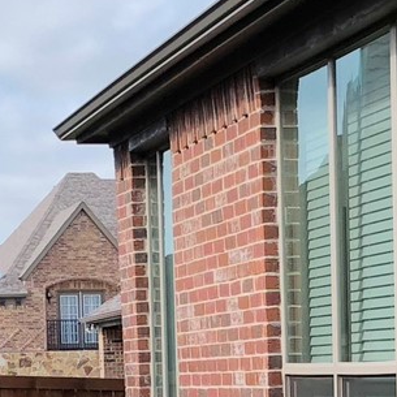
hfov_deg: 10.5
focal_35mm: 166
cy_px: 588
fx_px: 2154
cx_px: 177
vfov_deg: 10.2
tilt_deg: -2.6
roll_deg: +0.0
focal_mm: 3.99
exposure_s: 1/564
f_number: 1.8
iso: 20
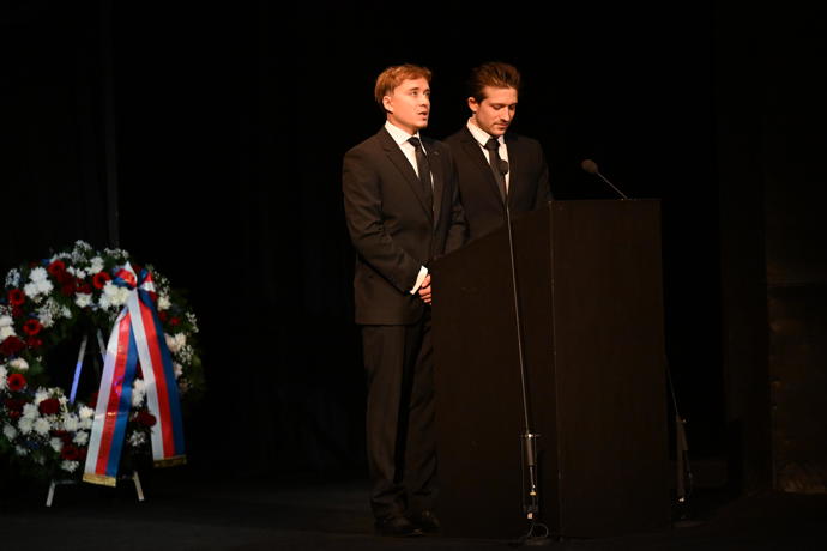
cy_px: 276
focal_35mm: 180
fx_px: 4135
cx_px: 414
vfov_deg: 7.6
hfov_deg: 11.4
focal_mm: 180
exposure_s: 1/400
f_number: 2.8
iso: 8000
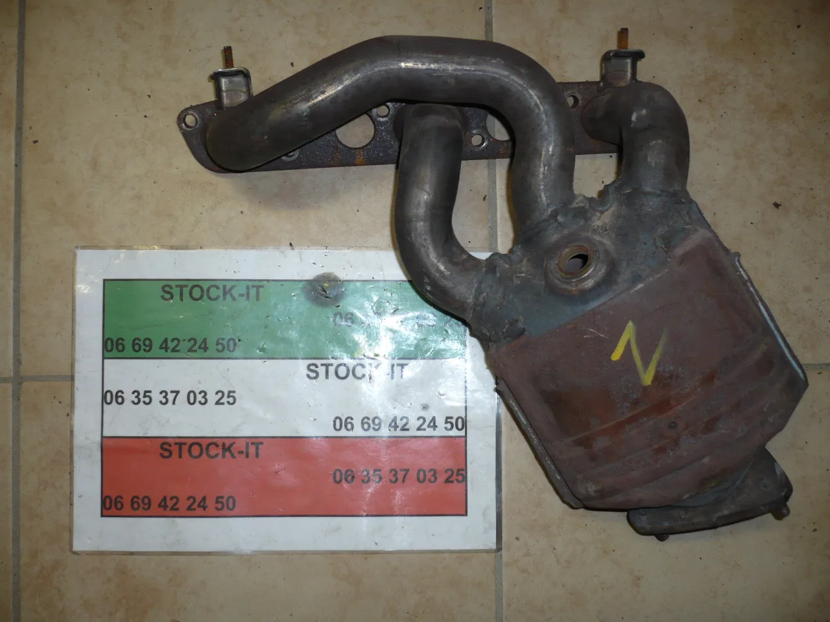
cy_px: 311
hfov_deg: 52.6
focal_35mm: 35
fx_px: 839
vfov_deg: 40.7
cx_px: 415
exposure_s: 1/30
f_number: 2.8
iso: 100
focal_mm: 5.8
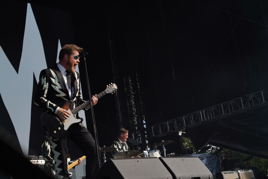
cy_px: 90
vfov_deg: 20.3
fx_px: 499
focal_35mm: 67
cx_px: 134
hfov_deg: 30.1
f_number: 8
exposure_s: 1/320
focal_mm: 67
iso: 100
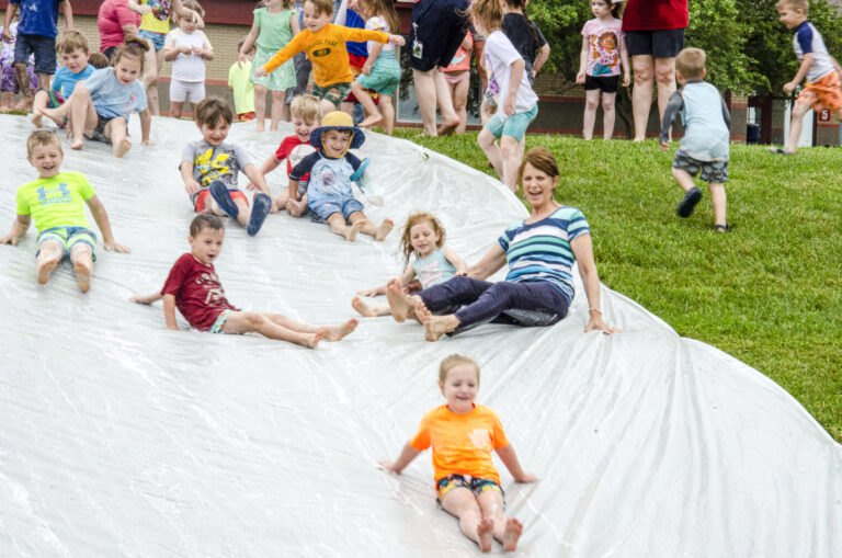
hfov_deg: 16.1
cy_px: 279
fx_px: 2976
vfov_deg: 10.7
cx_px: 421
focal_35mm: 128
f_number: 29
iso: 1250
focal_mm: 85
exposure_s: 1/80
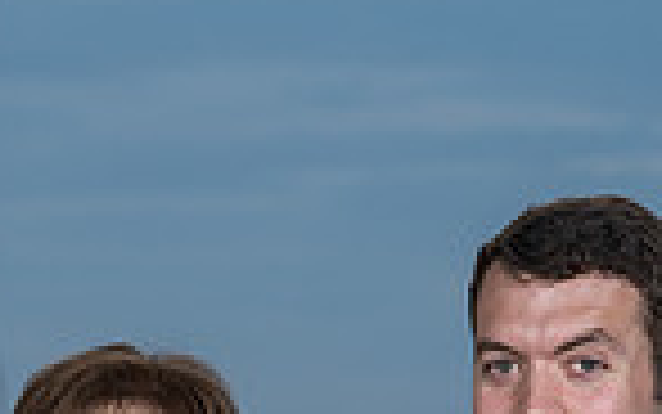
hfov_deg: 4.3
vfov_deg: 2.7
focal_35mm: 483
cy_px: 736
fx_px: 8717
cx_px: -384
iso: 100
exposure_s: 1/200
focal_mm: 116
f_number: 8
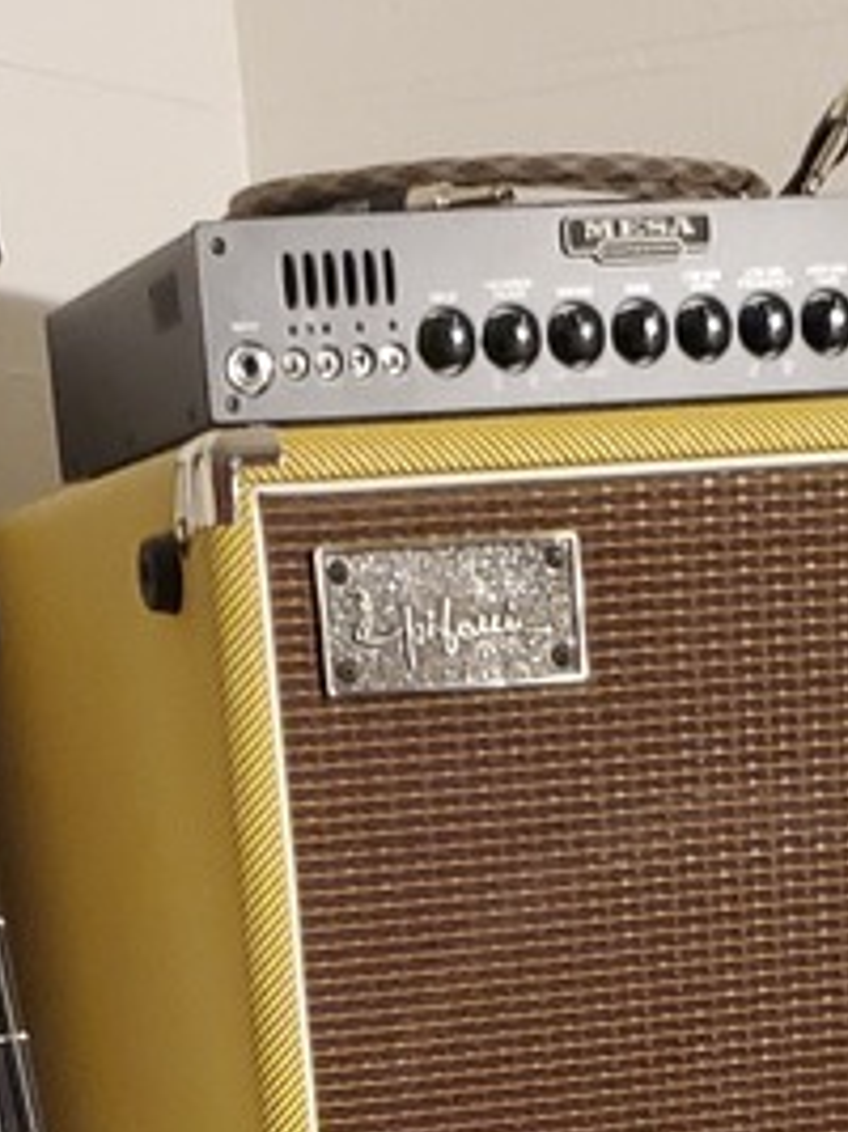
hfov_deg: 12.6
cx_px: 551
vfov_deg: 14.4
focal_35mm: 117
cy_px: 2166
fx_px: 3825
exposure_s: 1/30
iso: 640
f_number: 1.5
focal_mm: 4.3
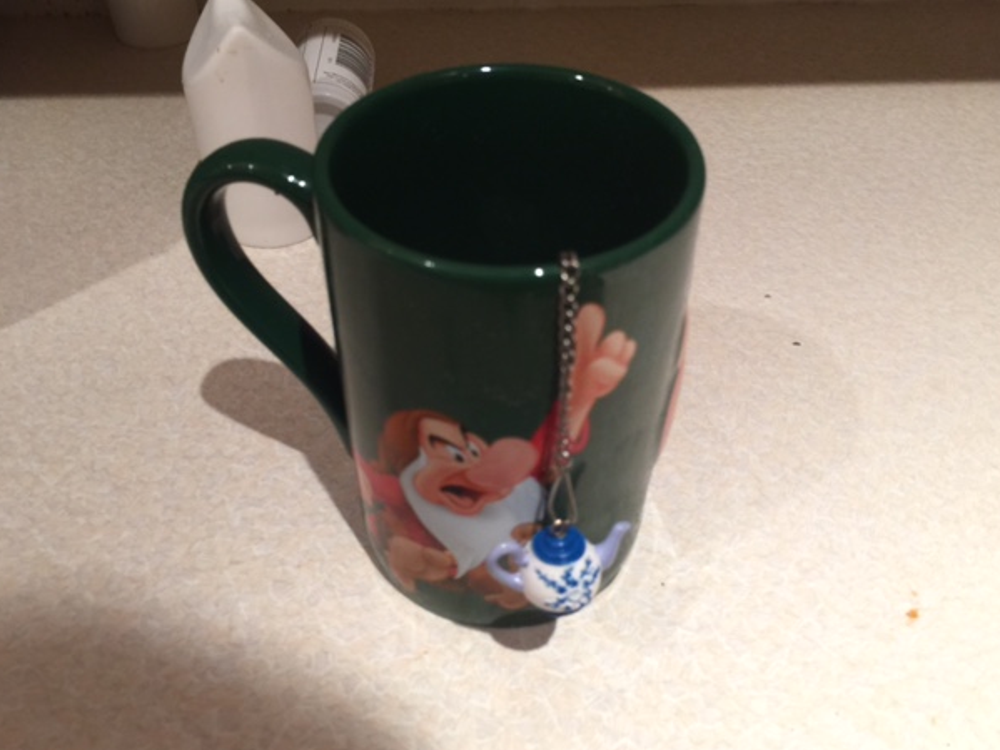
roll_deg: -2.6
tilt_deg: -42.6
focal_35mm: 31
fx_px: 895
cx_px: 511
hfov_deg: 58.4
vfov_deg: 45.4
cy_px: 374
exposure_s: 1/15
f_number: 2.2
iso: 50
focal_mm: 4.15
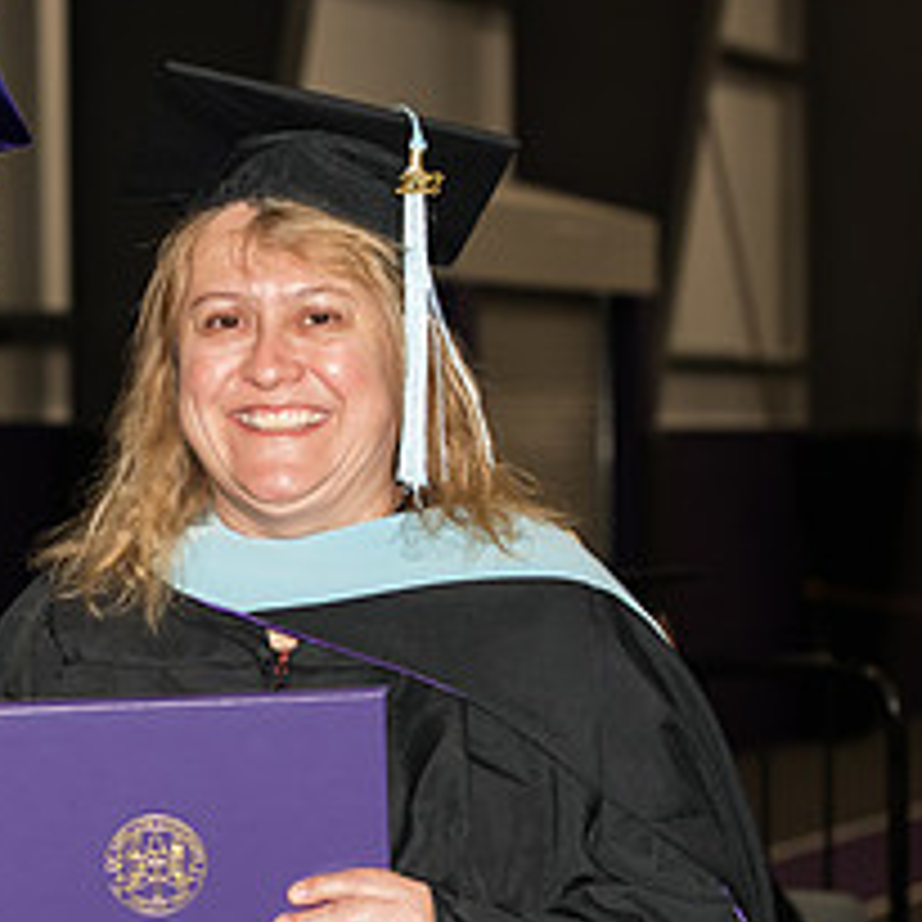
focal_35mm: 192
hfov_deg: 9.0
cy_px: 663
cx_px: -58
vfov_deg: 9.1
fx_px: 5786
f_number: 5.6
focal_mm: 80
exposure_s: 1/200
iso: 1000
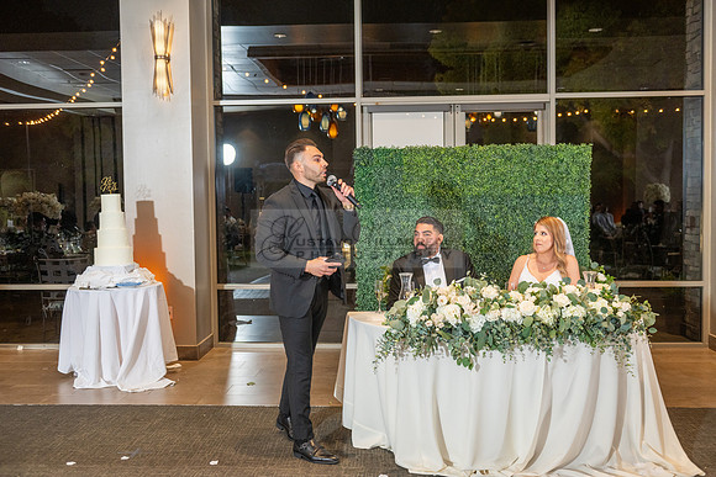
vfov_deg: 35.1
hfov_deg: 50.7
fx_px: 756
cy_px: 238
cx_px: 358
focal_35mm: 38
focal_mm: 38
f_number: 3.5
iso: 800
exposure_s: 1/160
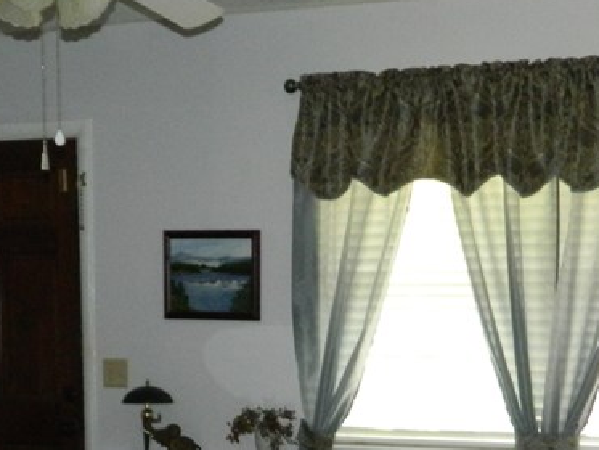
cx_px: 312
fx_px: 1471
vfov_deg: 16.4
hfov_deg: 23.0
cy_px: 595
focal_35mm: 85
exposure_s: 1/30
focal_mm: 5.6
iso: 320
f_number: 3.2
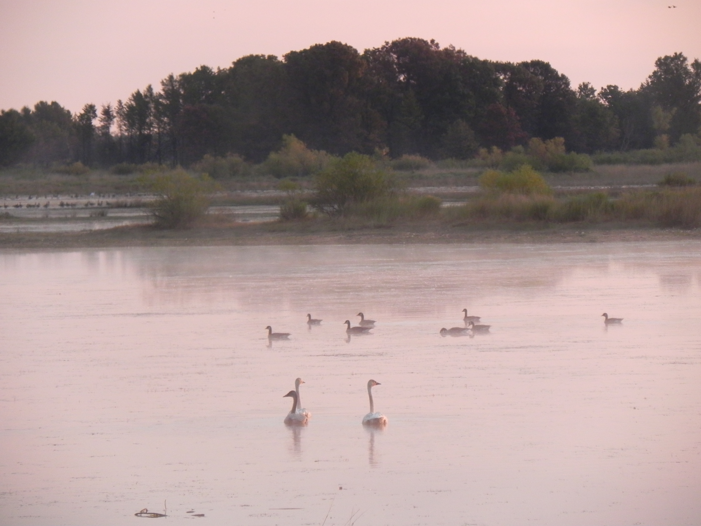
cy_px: 263
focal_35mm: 337
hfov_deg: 5.9
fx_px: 6825
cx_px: 350
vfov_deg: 4.4
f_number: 5
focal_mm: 59.9
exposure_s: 1/185
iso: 400
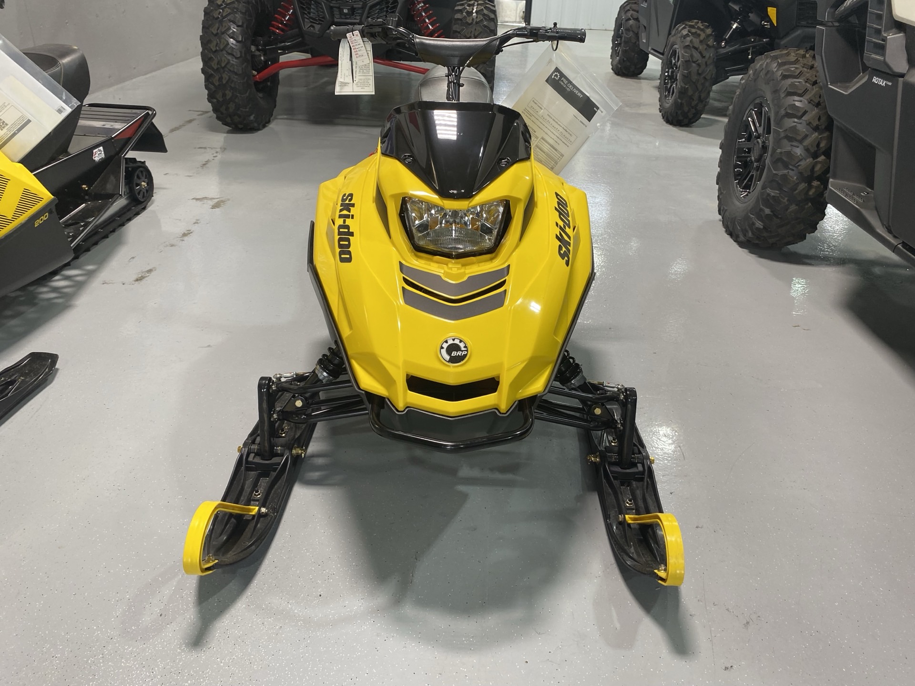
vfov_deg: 53.1
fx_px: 687
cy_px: 343
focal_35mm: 26
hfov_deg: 67.3
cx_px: 458
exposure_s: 1/60
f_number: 1.8
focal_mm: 4.25
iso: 64
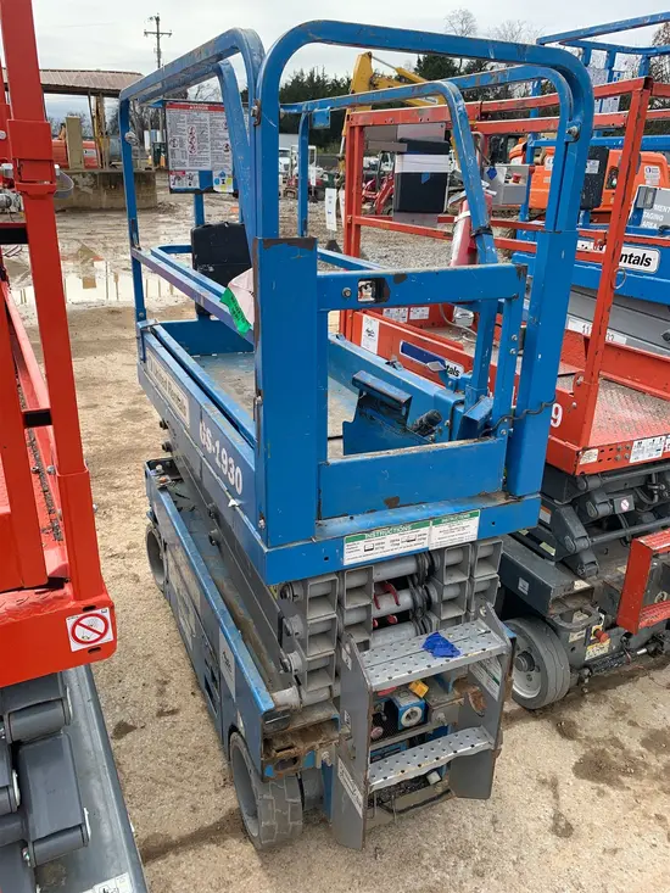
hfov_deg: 53.1
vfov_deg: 67.3
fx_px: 671
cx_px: 335
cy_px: 446
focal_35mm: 26
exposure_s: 1/754
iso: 25
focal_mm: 4.25
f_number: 1.8
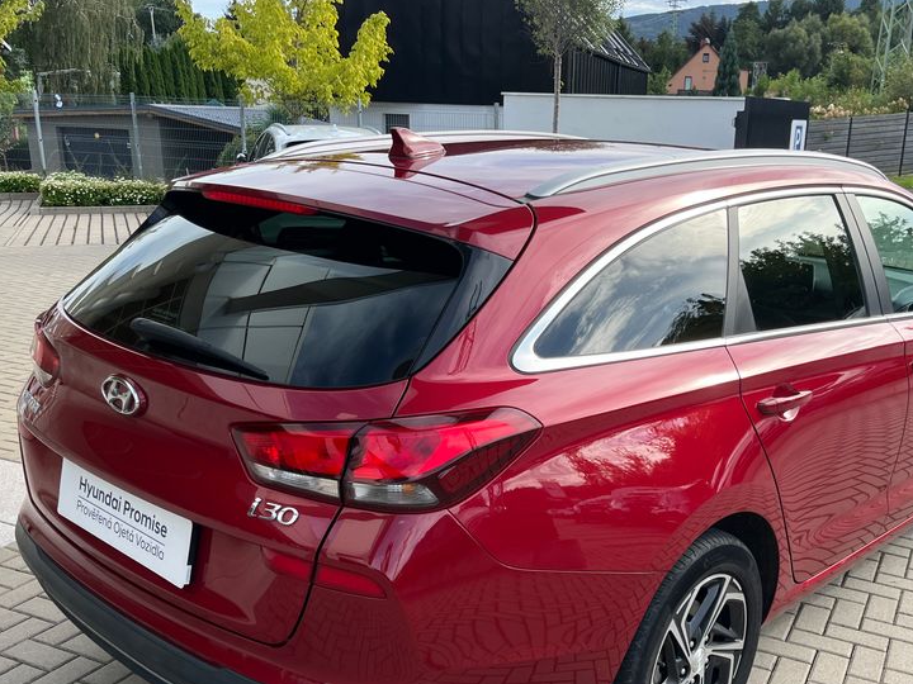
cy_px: 459
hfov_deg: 49.9
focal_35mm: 37
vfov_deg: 38.2
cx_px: 540
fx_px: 976
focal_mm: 5.1
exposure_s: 1/793
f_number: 1.6
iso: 50
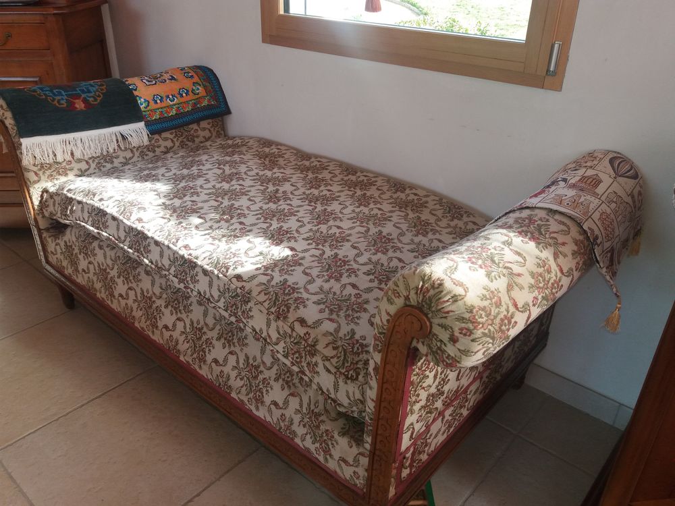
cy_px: 253
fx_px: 546
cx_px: 338
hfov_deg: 63.4
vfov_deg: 49.7
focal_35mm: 28
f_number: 1.9
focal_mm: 3.7
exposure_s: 1/73
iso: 64
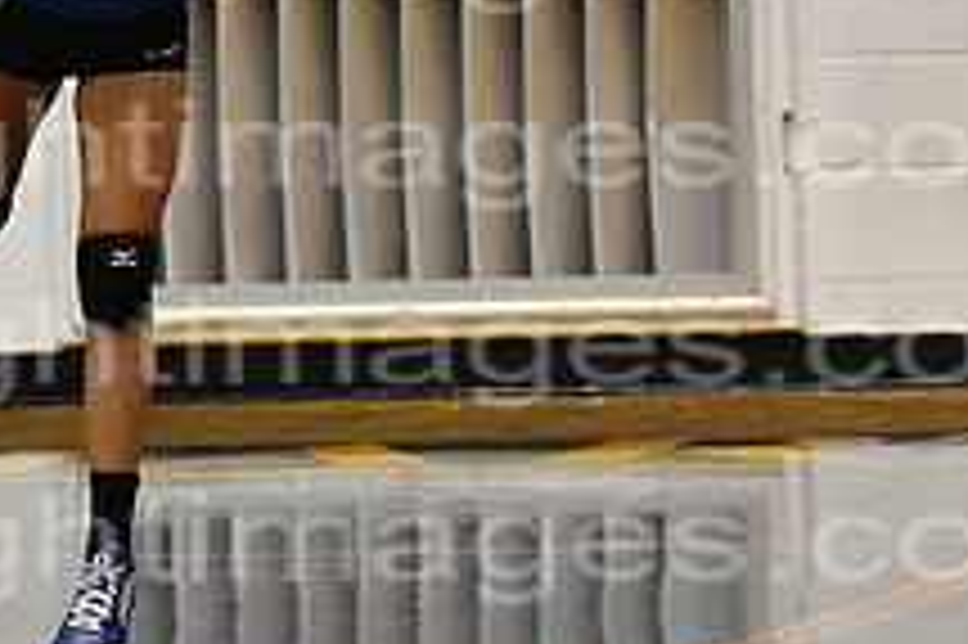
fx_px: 15234
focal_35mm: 567
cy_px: 56
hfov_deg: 3.6
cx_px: 108
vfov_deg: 2.4
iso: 8000
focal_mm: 140
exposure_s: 1/500
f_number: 4
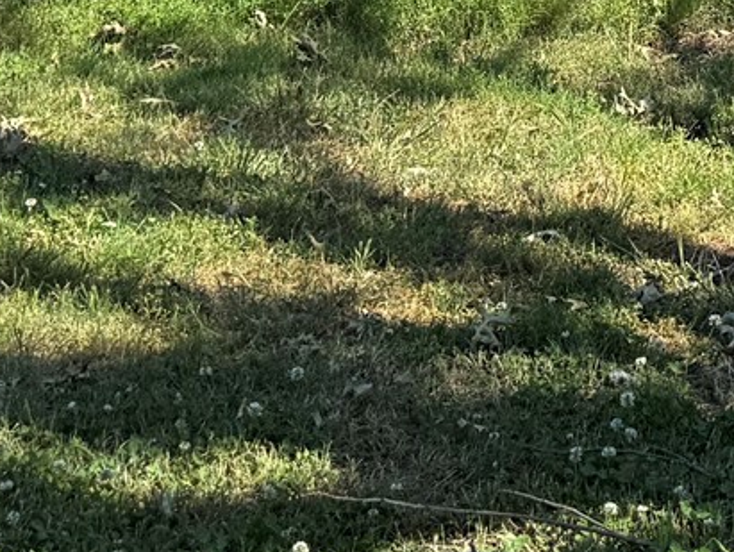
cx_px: 916
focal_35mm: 112
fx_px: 2377
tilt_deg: -1.1
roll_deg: -0.3
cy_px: -488
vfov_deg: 12.0
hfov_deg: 16.7
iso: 80
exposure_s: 1/2370
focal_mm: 6.76
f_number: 1.78
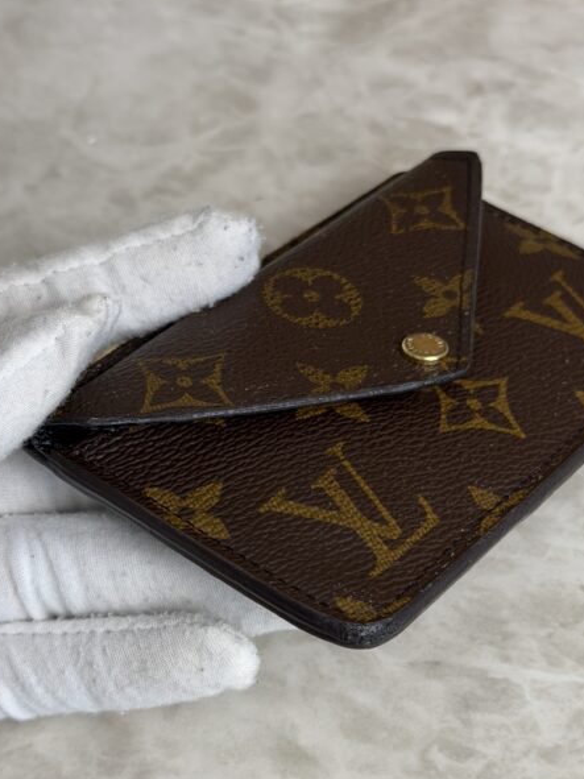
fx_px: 1463
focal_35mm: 65
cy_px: 497
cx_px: 293
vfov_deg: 29.7
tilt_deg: -53.6
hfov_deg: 22.6
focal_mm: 6.76
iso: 50
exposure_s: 1/120
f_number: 1.78
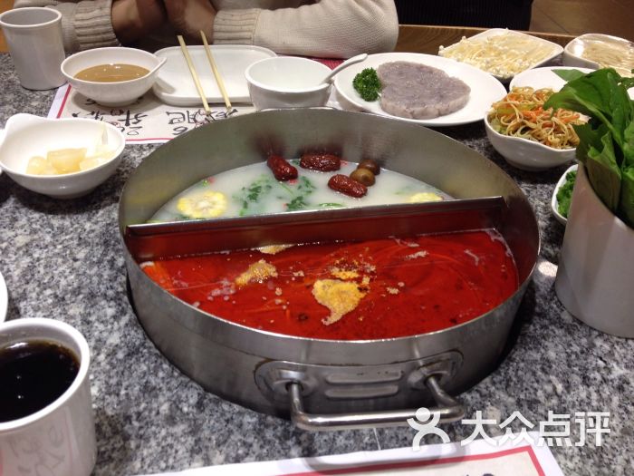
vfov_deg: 40.7
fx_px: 641
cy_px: 238
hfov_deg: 52.6
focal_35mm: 35
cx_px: 317
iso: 80
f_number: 2.4
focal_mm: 4.28
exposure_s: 1/20
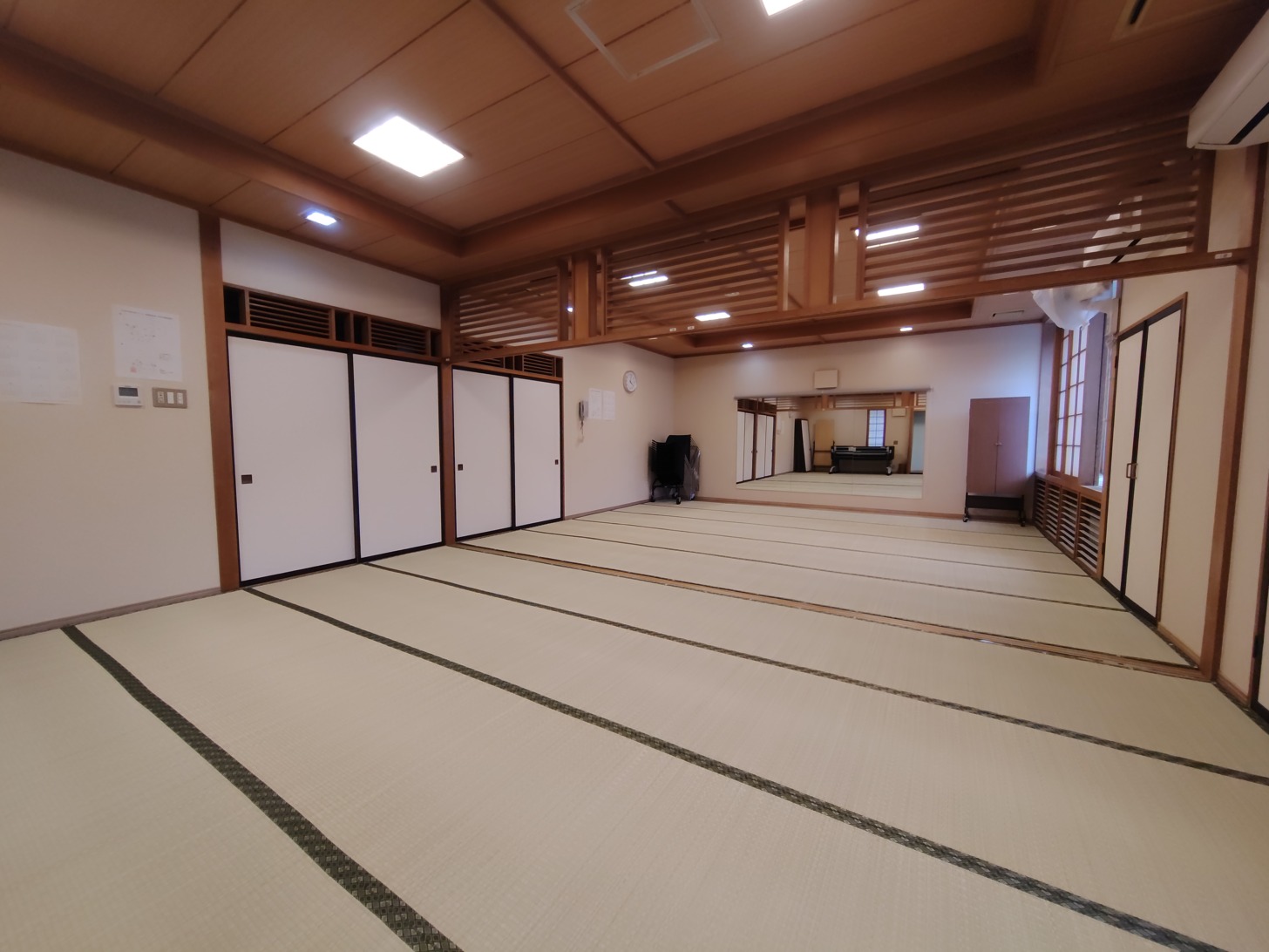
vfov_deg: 89.9
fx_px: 477
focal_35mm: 13
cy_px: 476
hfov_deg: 106.2
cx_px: 634
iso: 444
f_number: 2.2
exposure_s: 1/120
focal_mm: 2.16
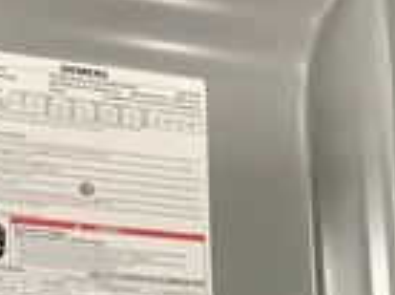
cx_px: 49
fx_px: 1025
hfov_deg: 21.4
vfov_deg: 15.3
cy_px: 424
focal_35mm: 90
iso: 250
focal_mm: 3.3
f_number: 2.4
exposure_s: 1/60
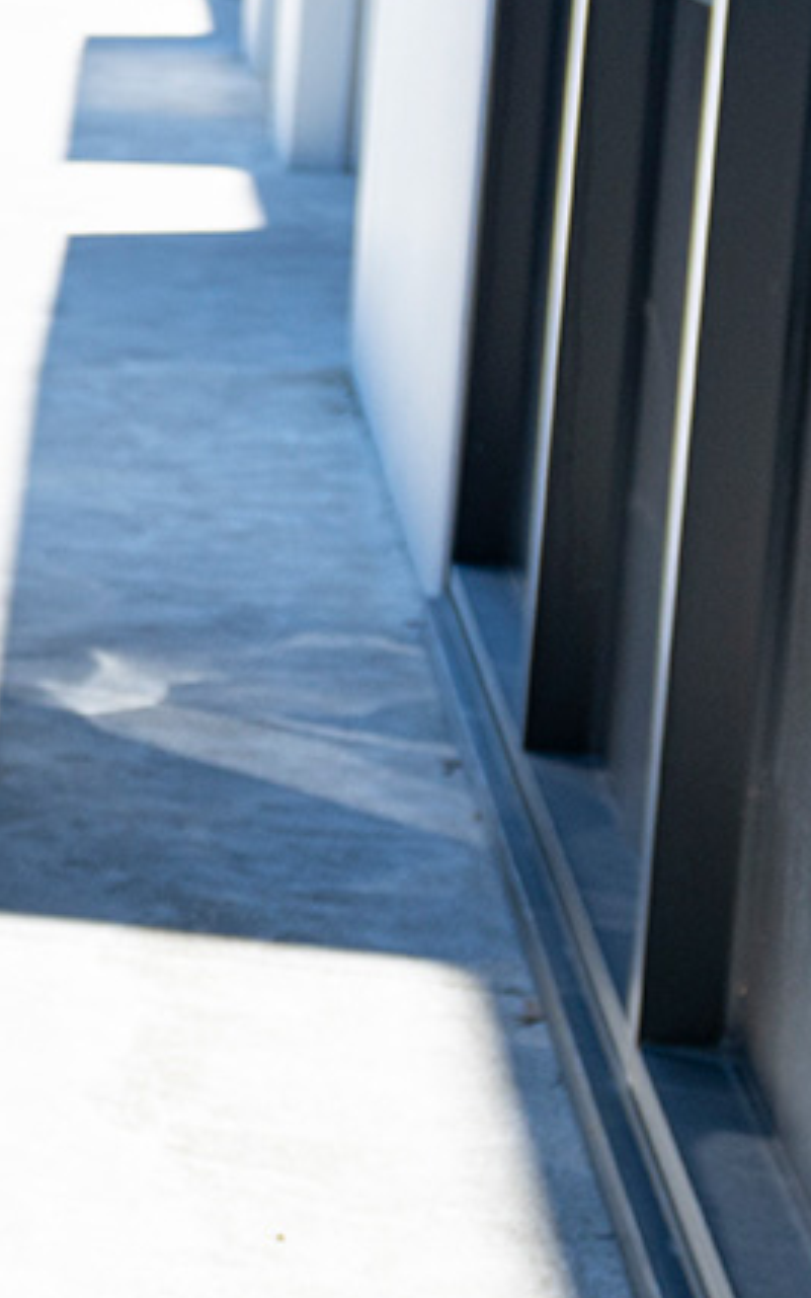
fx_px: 3641
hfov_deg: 9.1
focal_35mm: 103
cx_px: -1889
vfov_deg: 20.1
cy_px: 347
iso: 100
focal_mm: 24
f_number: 5
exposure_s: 1/100
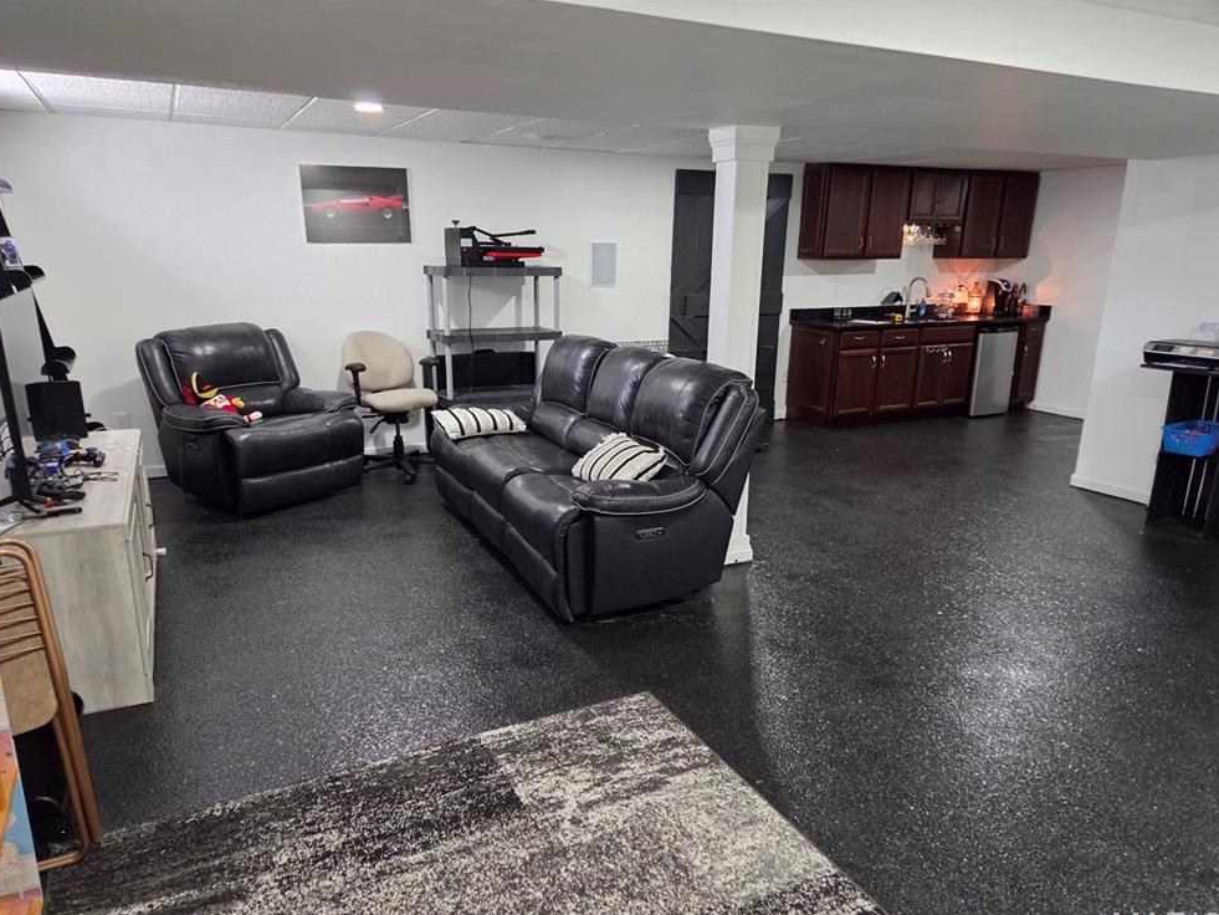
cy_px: 475
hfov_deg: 71.6
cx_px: 600
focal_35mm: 24
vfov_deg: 56.8
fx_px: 845
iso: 1000
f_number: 1.8
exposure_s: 1/120
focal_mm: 5.4
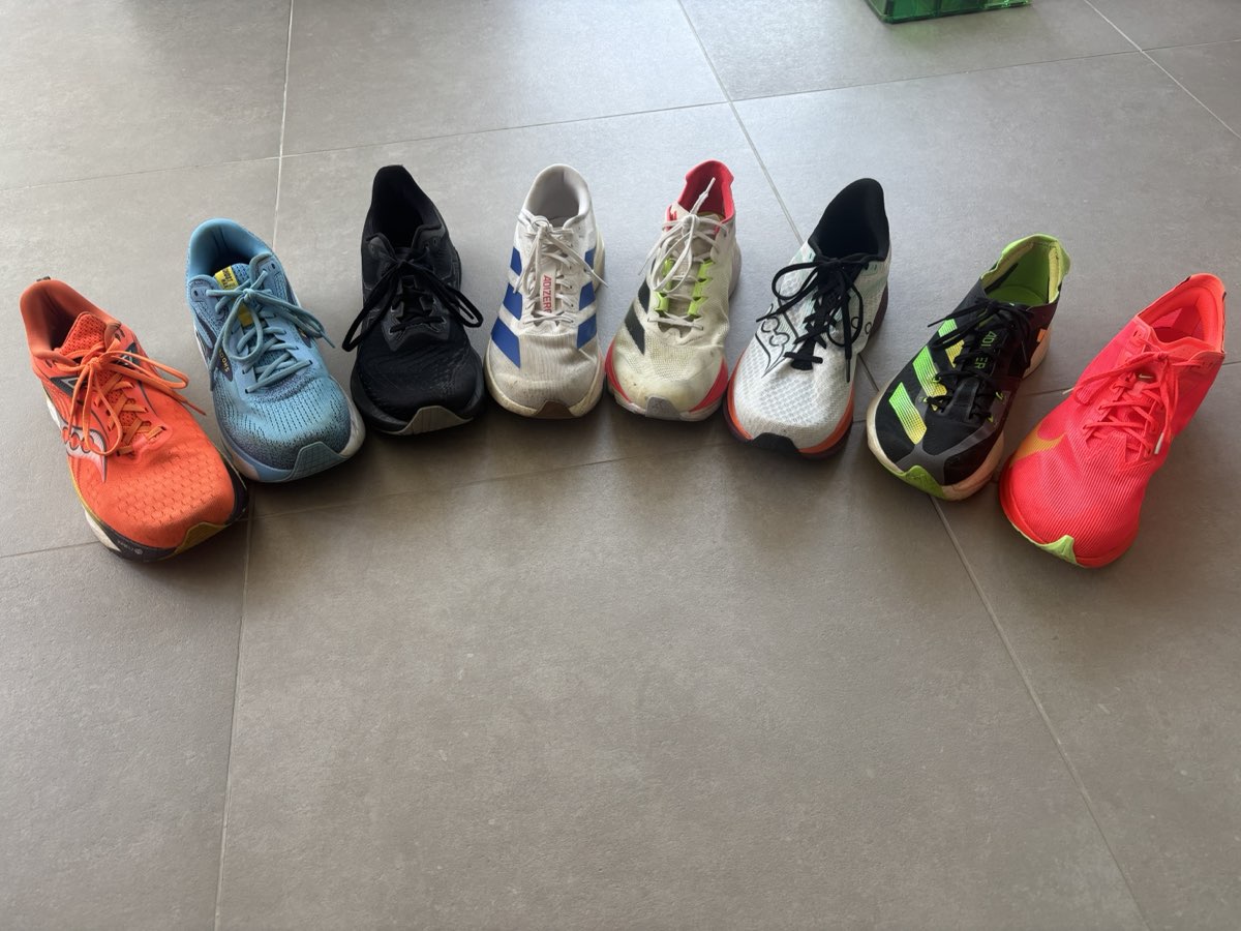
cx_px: 620
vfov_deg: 53.1
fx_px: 932
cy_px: 466
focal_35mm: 26
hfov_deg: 67.3
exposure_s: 1/121
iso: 80
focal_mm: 5.96
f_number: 1.6
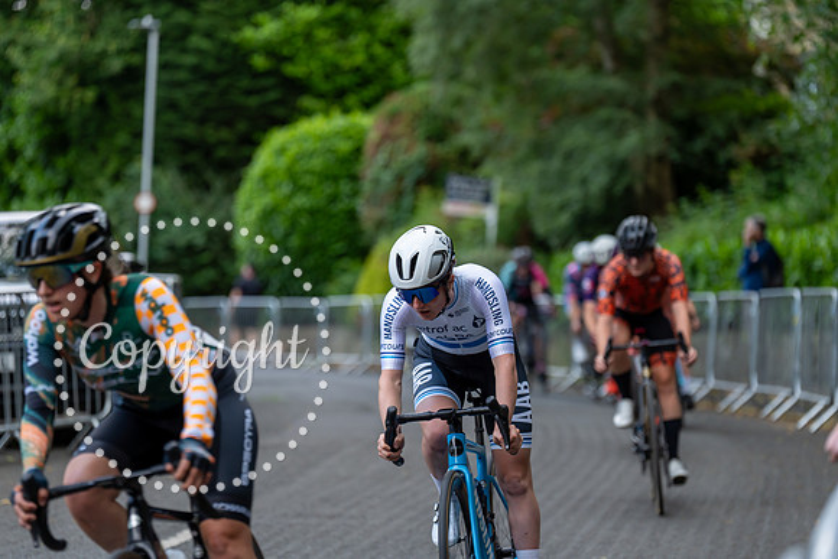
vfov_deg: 10.0
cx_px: 419
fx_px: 3190
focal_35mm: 137
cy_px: 280
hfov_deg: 15.0
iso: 640
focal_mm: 137
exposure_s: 1/500
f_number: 2.8
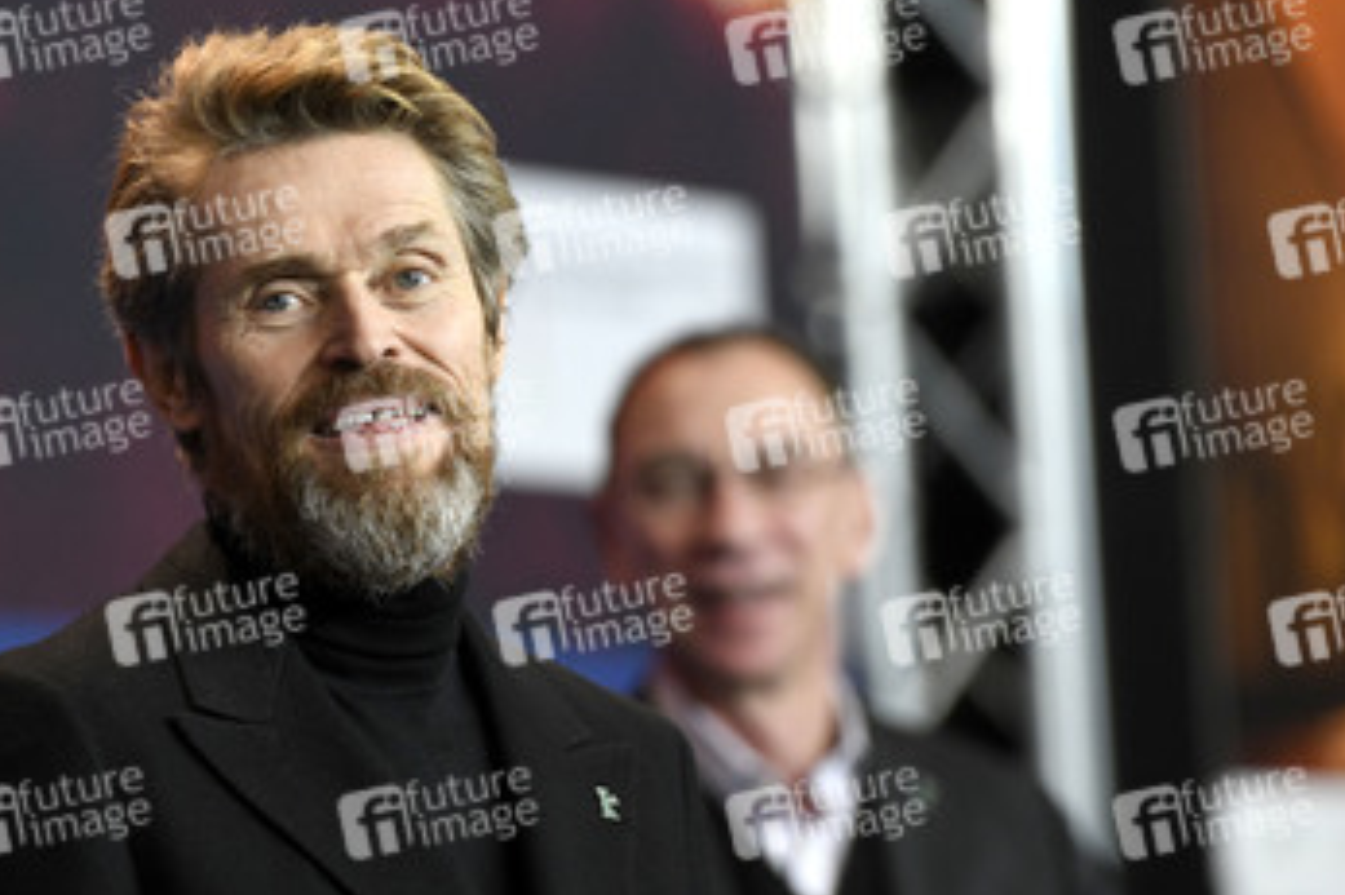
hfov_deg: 7.9
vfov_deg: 5.3
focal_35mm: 260
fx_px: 9709
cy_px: 523
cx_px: 490
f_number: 3.5
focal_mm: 200
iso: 3200
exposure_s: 1/1250
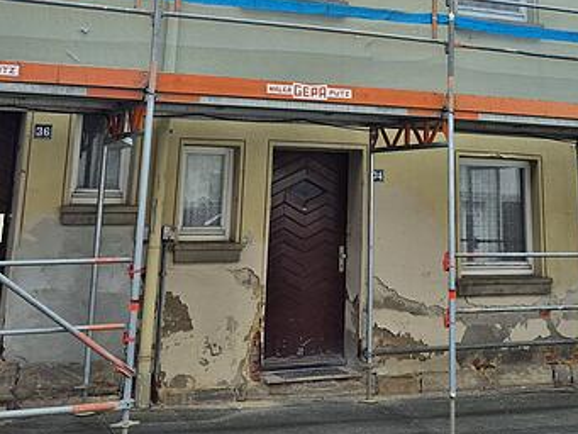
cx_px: 378
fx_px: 902
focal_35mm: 54
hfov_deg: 35.2
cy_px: 0
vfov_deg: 25.7
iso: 25
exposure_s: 1/1944
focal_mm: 5.4
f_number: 1.8
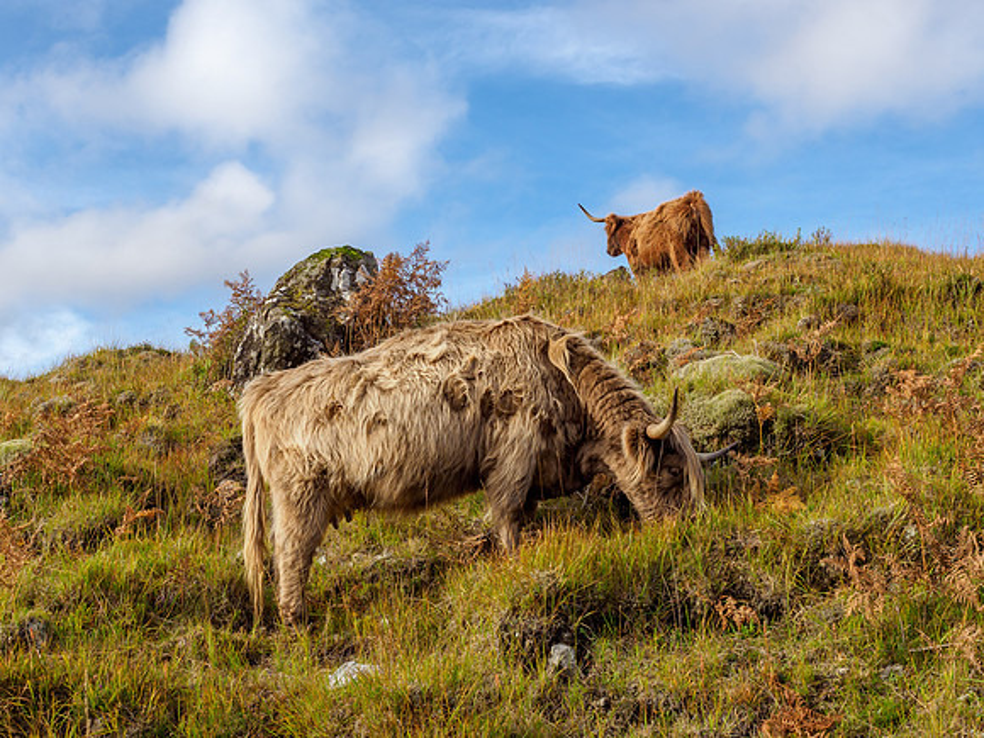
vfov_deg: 27.6
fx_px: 1504
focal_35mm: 53
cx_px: 495
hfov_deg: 36.2
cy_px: 331
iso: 200
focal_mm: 24
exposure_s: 1/400
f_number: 5.6
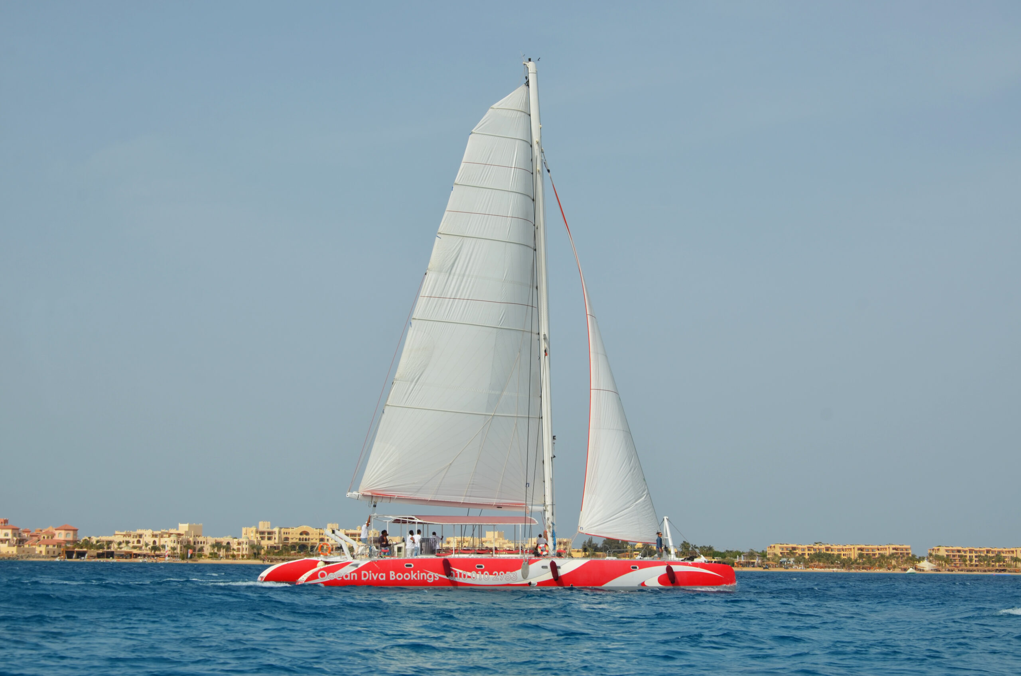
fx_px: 1783
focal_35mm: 63
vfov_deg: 21.5
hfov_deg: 32.0
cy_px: 338
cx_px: 510
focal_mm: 42
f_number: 9
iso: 100
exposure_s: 1/320
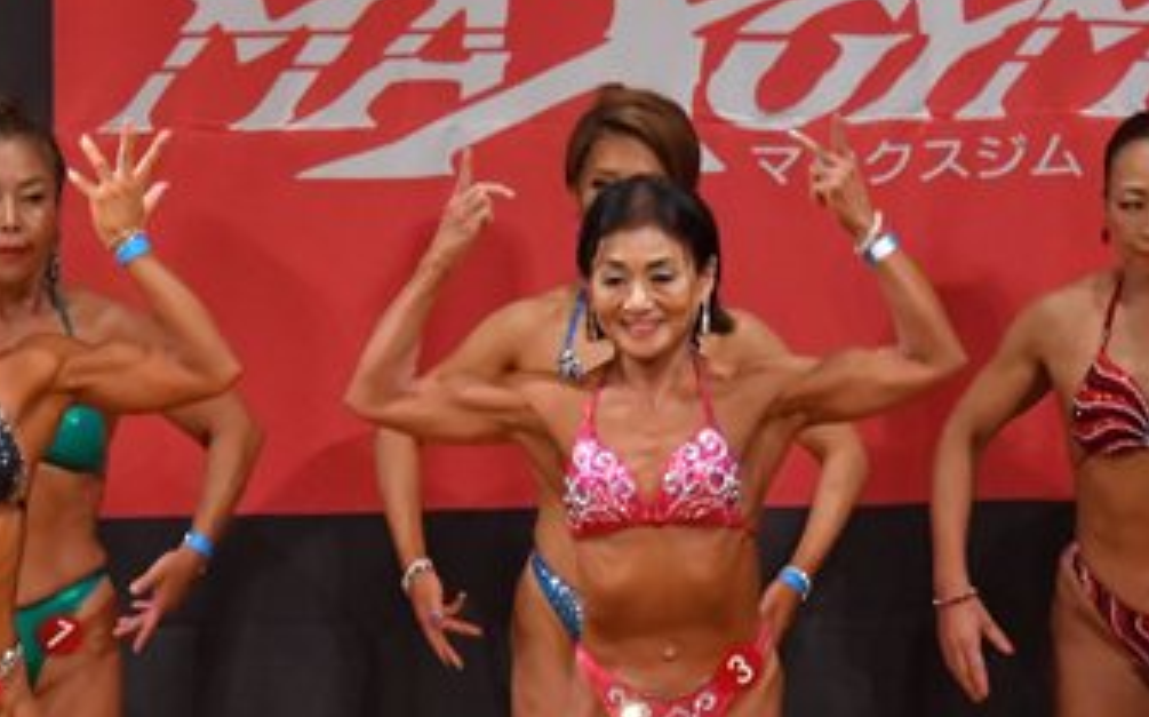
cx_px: 12
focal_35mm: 531
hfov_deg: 4.0
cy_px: 782
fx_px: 16619
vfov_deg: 2.5
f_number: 5.6
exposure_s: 1/400
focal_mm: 150
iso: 6400
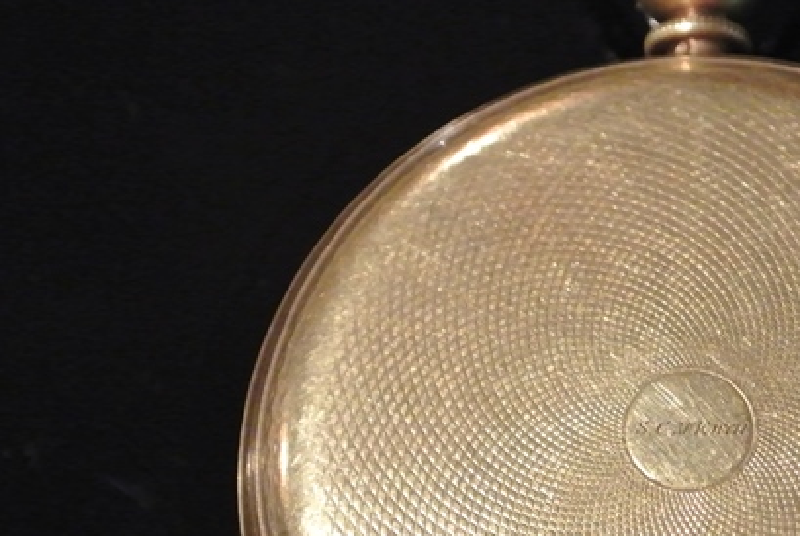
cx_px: 665
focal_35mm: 198
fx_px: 4406
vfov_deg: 7.0
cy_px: 355
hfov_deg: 10.3
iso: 2500
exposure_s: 1/30
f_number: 5.6
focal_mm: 30
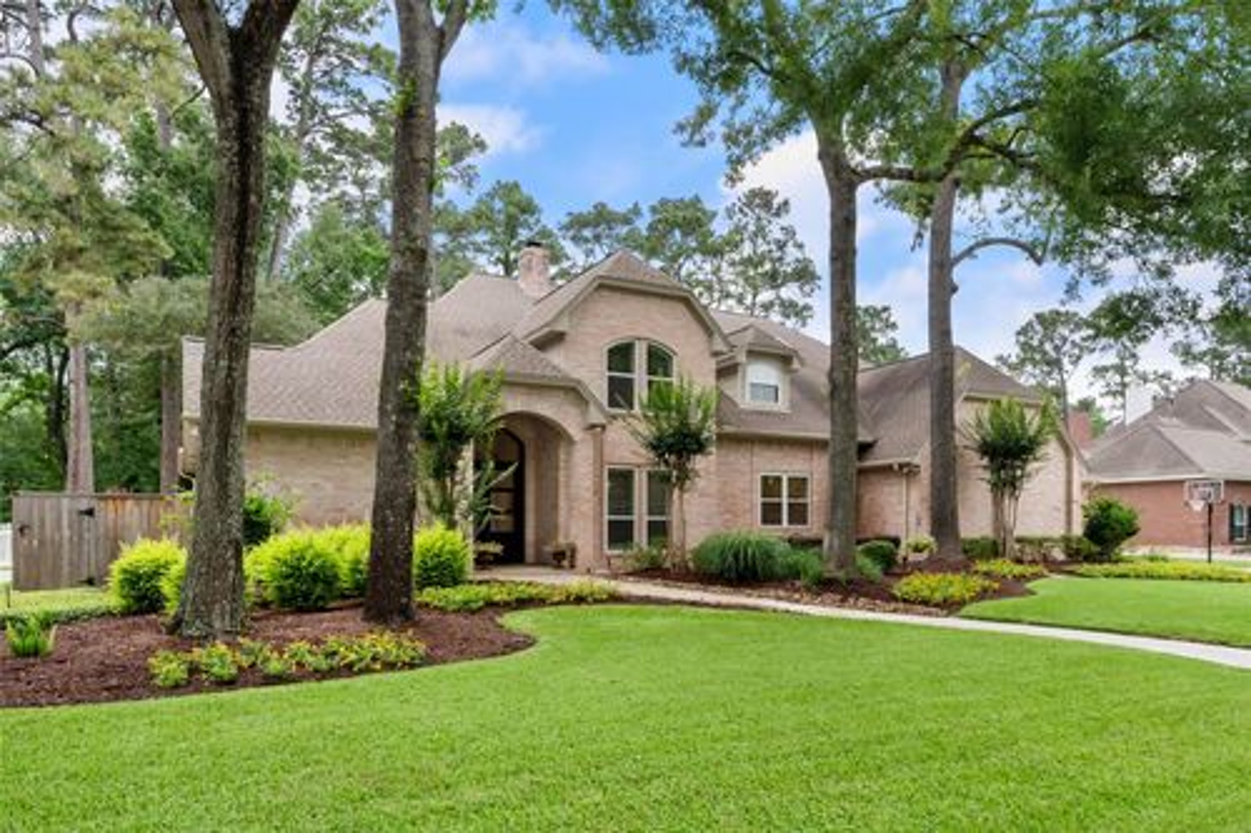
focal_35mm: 22
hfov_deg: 78.6
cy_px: 416
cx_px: 626
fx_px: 764
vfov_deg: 57.2
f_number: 8
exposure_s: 1/50
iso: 100
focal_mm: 22
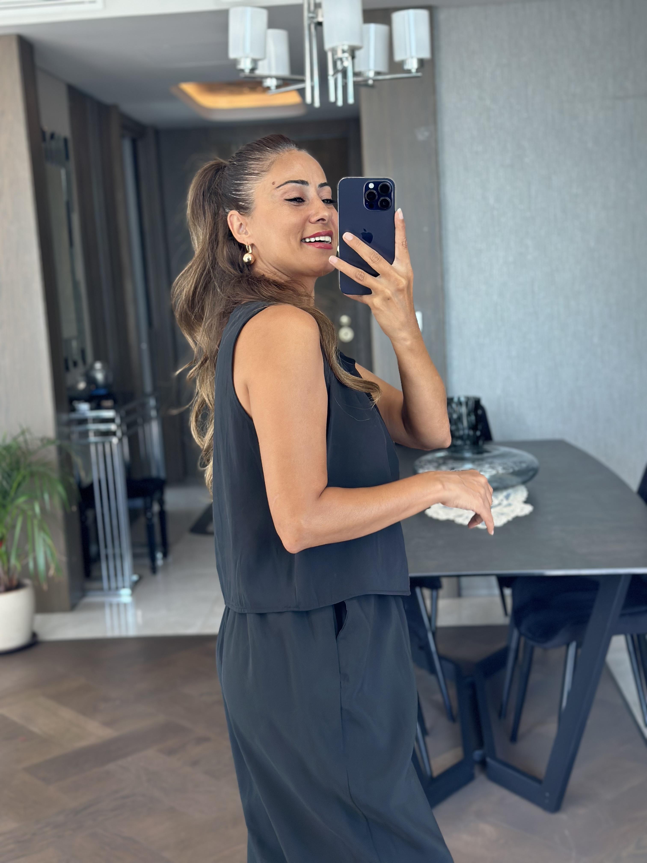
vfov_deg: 39.7
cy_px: 432
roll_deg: +1.8
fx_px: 1196
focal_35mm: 48
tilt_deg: -12.8
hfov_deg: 30.3
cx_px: 324
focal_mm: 6.86
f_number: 1.78
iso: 125
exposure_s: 1/121
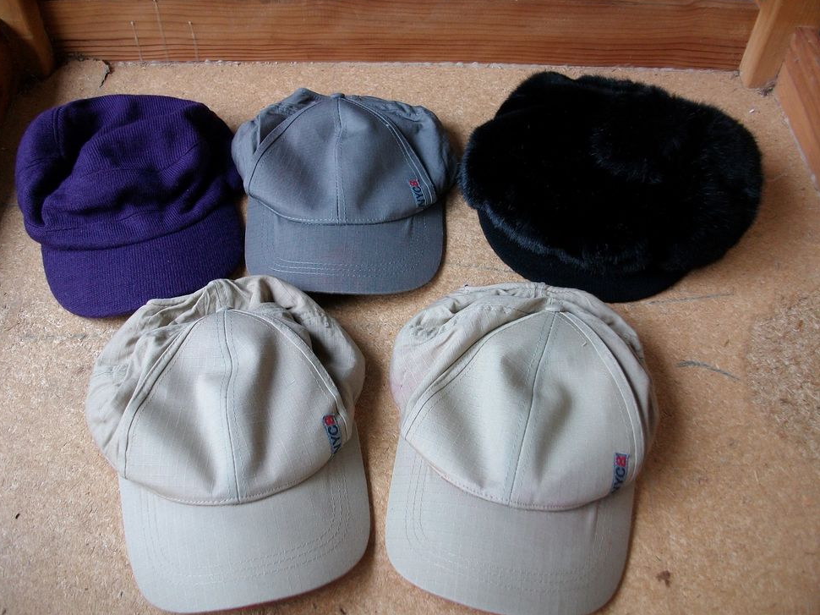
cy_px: 310
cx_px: 399
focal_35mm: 33
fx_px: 782
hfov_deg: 55.4
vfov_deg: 42.9
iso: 123
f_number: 2.9
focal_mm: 5.7
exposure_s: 1/40
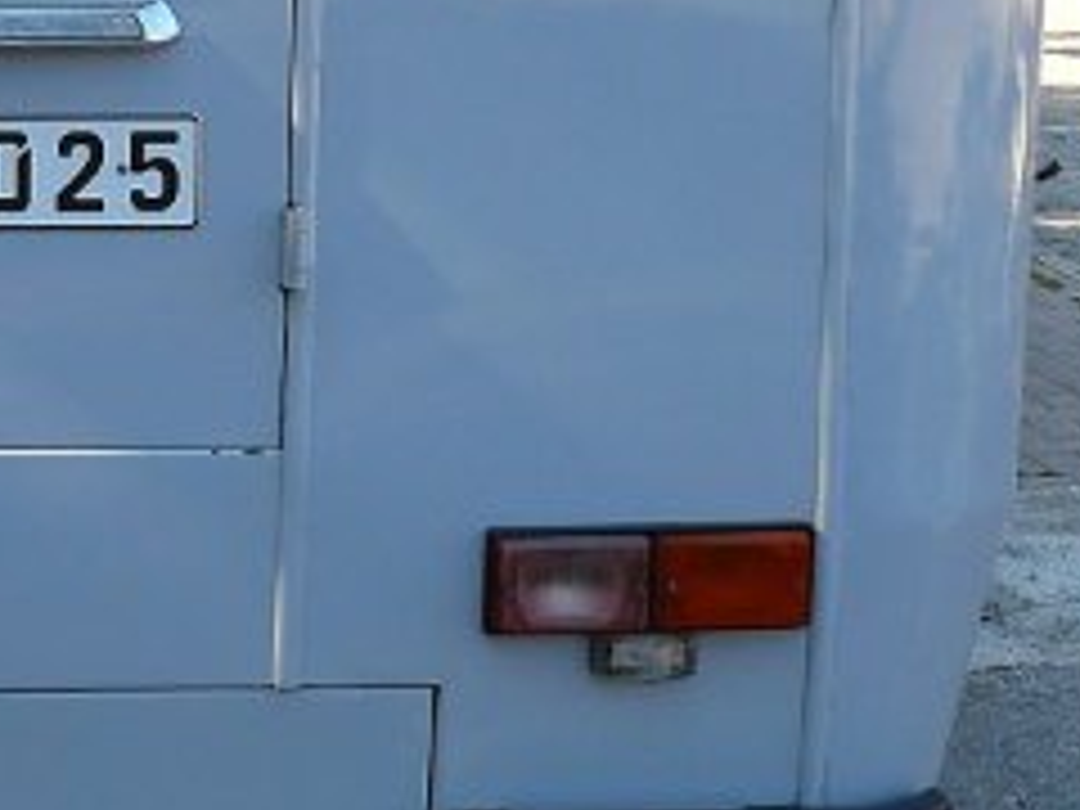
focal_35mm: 120
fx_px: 3744
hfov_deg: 16.0
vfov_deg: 12.1
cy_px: -135
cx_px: -76
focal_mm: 6
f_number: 4
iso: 100
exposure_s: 1/160
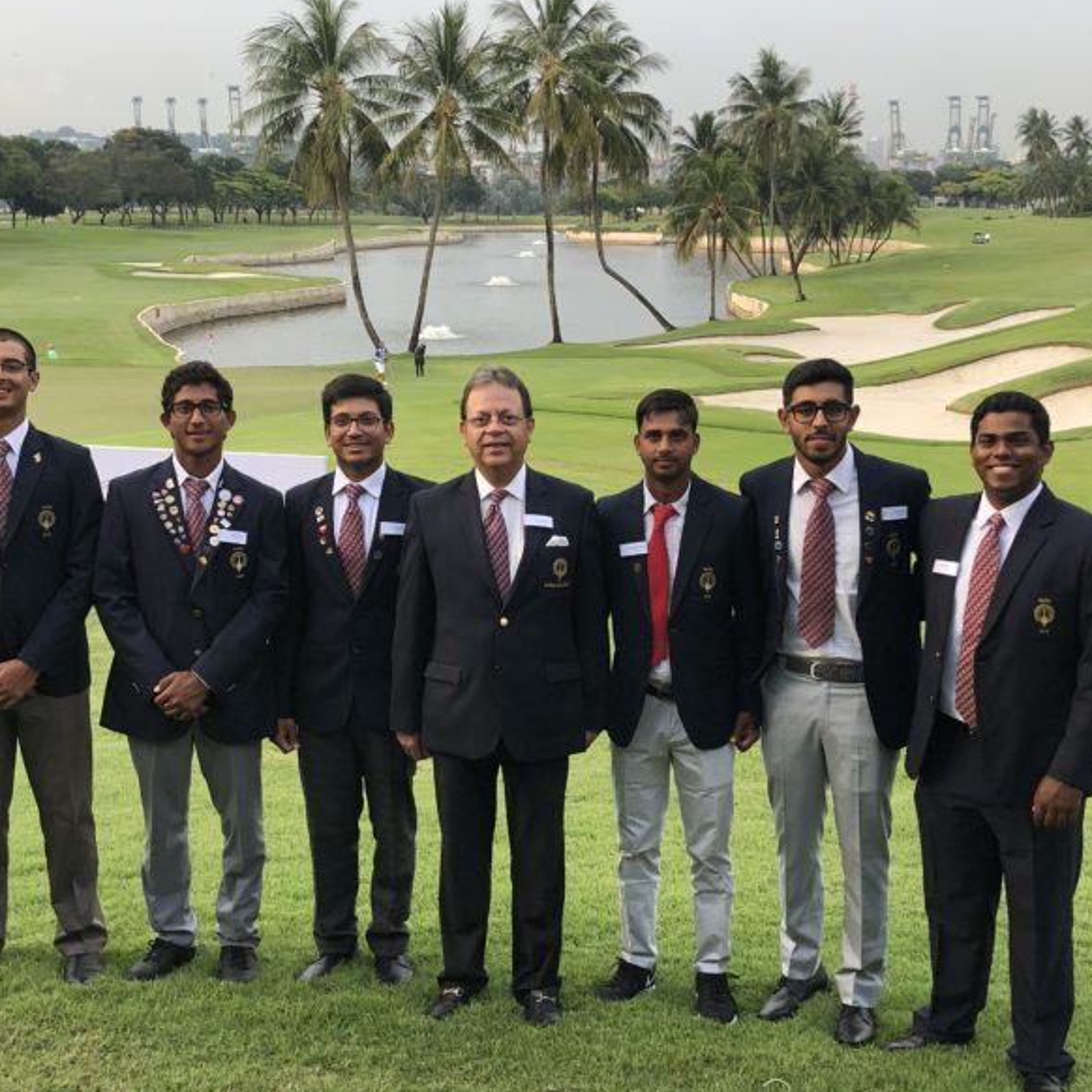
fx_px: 1213
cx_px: 505
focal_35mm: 34
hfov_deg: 48.4
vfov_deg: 48.4
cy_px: 538
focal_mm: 4
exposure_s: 1/30
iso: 20
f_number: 1.8
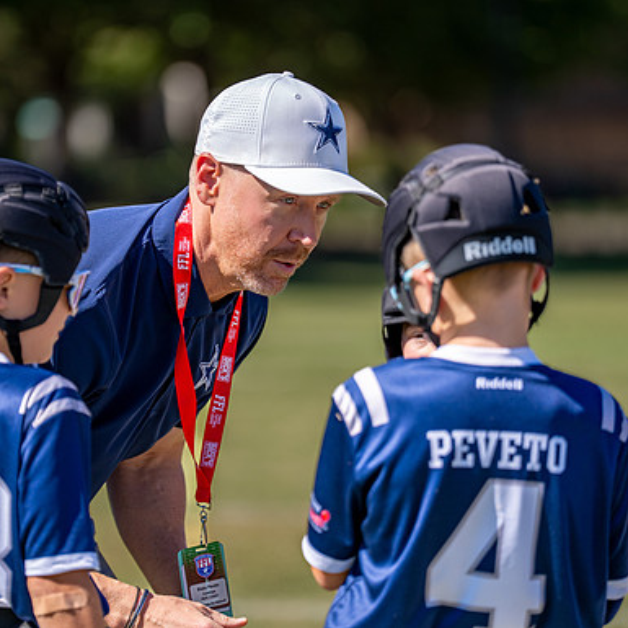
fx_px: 5152
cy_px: 298
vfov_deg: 7.0
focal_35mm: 251
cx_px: 260
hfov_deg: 7.0
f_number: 2.8
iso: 160
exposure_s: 1/2500
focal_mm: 178
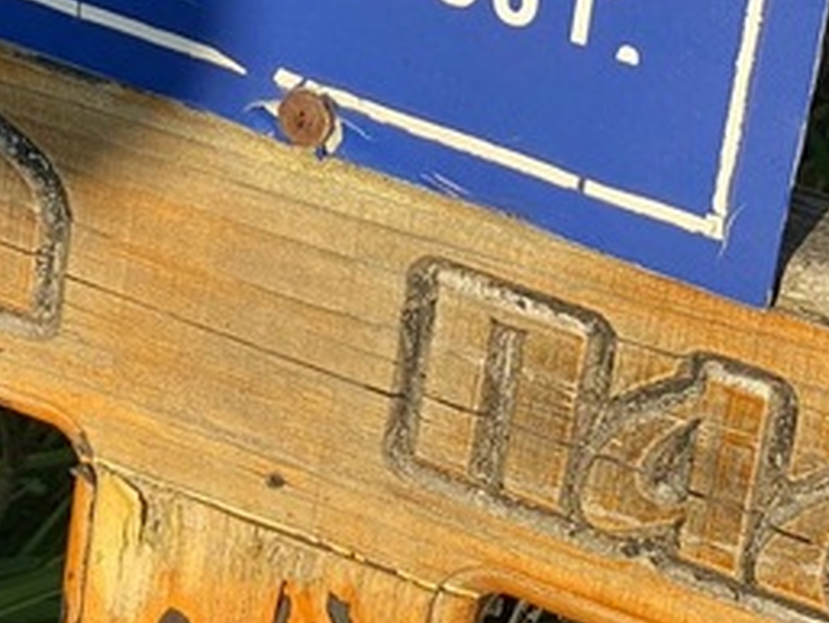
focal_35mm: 162
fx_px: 3881
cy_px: -323
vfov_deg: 8.9
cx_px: 310
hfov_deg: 12.2
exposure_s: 1/335
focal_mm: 6
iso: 20
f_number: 2
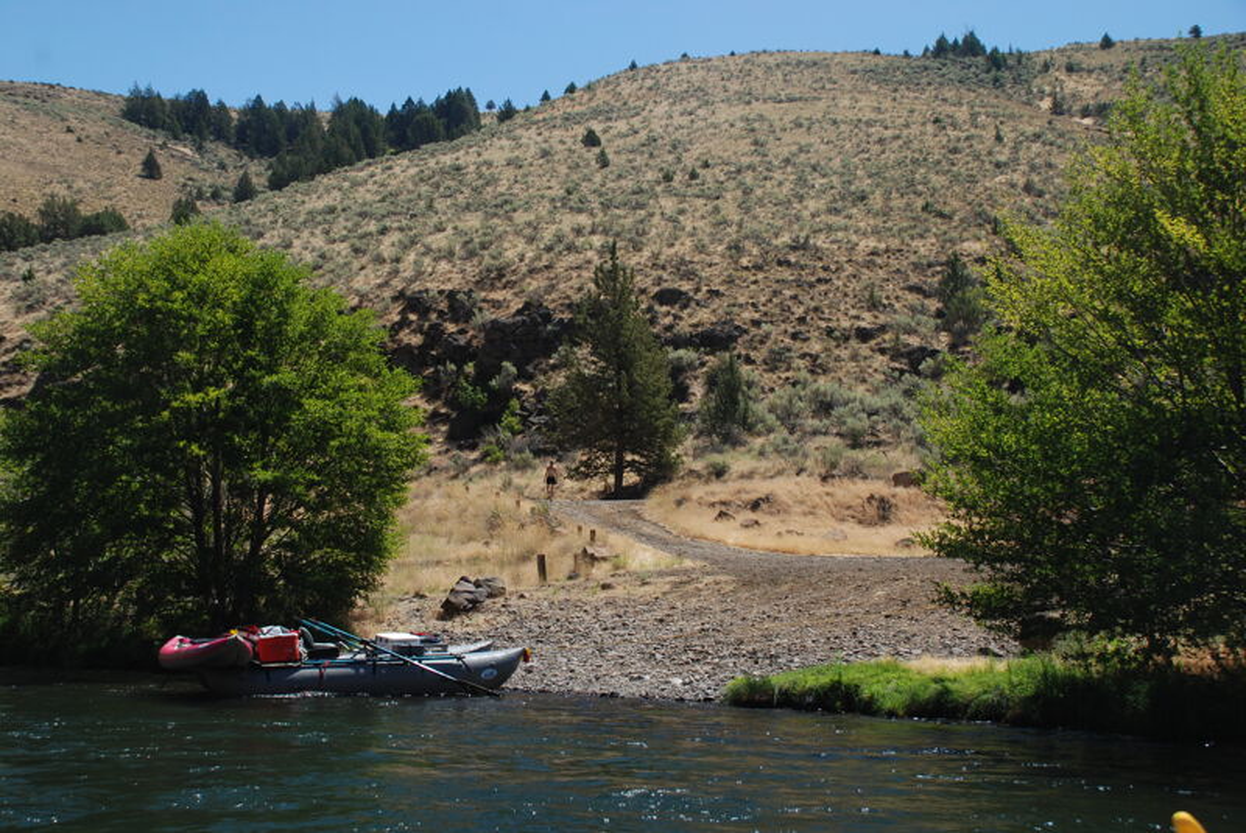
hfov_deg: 46.4
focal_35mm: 42
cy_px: 416
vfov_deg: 32.0
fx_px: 1455
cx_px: 623
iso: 125
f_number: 5.6
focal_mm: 28
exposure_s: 1/125
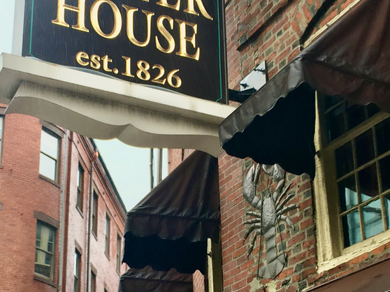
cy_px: 67
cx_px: 143
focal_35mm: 52
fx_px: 586
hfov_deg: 36.6
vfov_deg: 27.6
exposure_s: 1/60
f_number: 2.2
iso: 25
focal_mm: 4.15
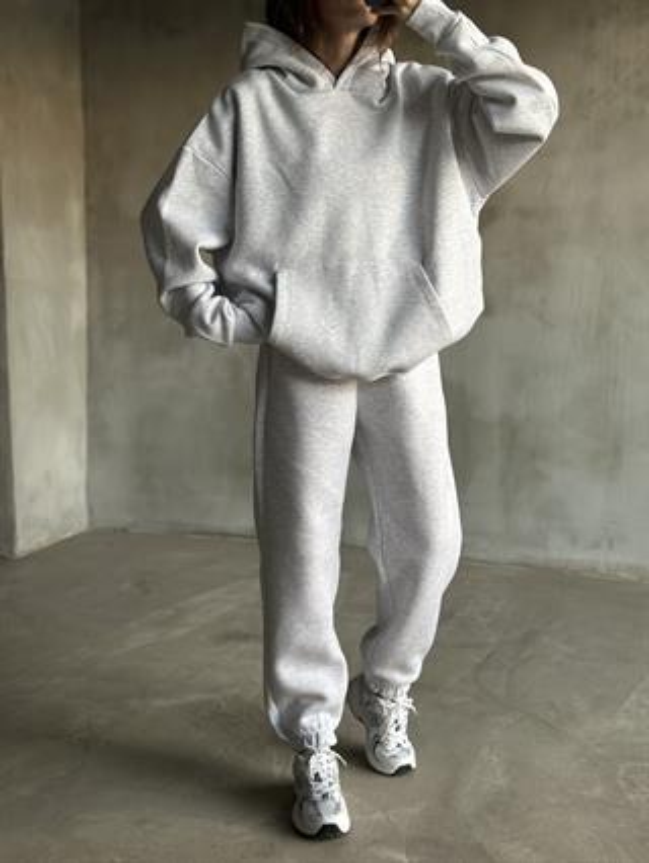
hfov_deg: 30.3
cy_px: 432
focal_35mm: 48
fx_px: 1199
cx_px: 324
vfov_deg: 39.6
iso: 200
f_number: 1.78
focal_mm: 6.86
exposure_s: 1/60
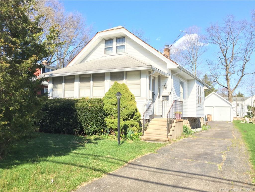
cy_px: 96
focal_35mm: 29
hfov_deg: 61.7
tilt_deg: +5.4
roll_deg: -1.6
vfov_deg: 48.2
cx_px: 128
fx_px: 214
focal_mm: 4.15
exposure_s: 1/879
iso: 32
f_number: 2.2
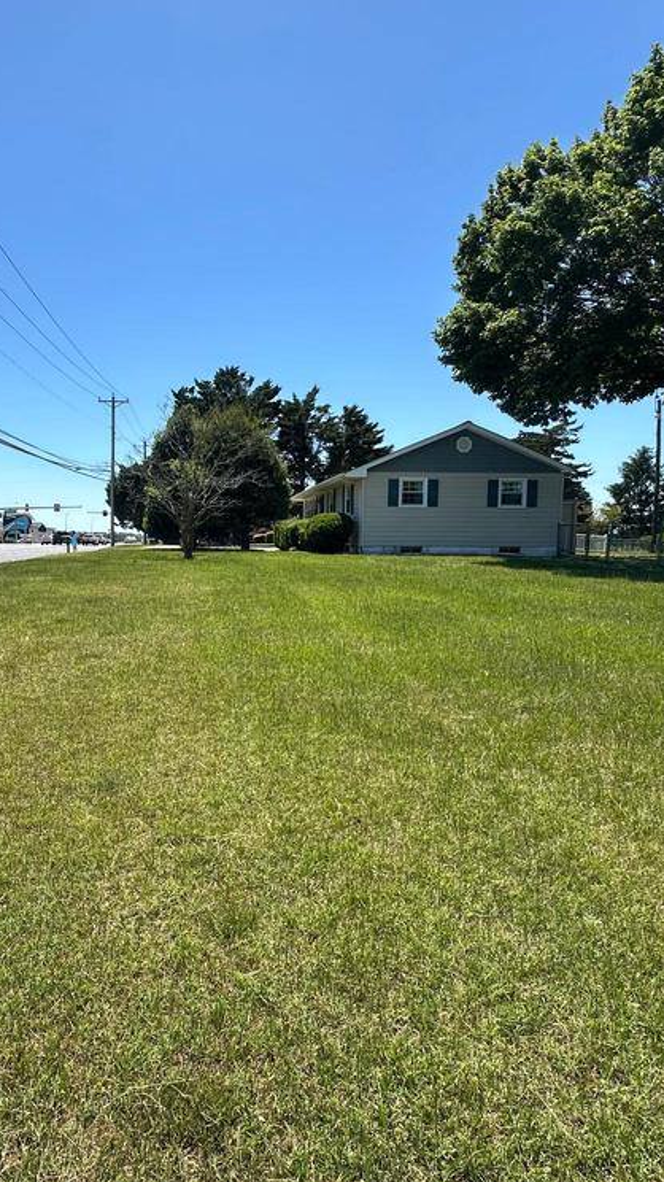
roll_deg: -0.7
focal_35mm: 21
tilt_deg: -4.7
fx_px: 658
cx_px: 218
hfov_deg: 52.5
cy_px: 596
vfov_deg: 83.9
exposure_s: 1/1795
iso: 50
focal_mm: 2.22
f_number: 2.2
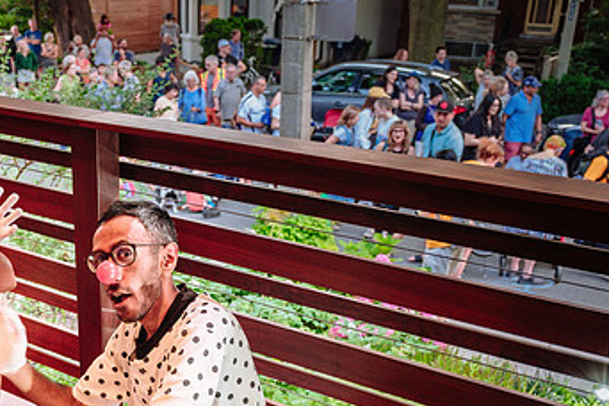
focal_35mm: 44
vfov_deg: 30.3
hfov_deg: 43.7
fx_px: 744
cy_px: 267
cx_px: 193
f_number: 2.8
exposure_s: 1/60
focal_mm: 16
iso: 800
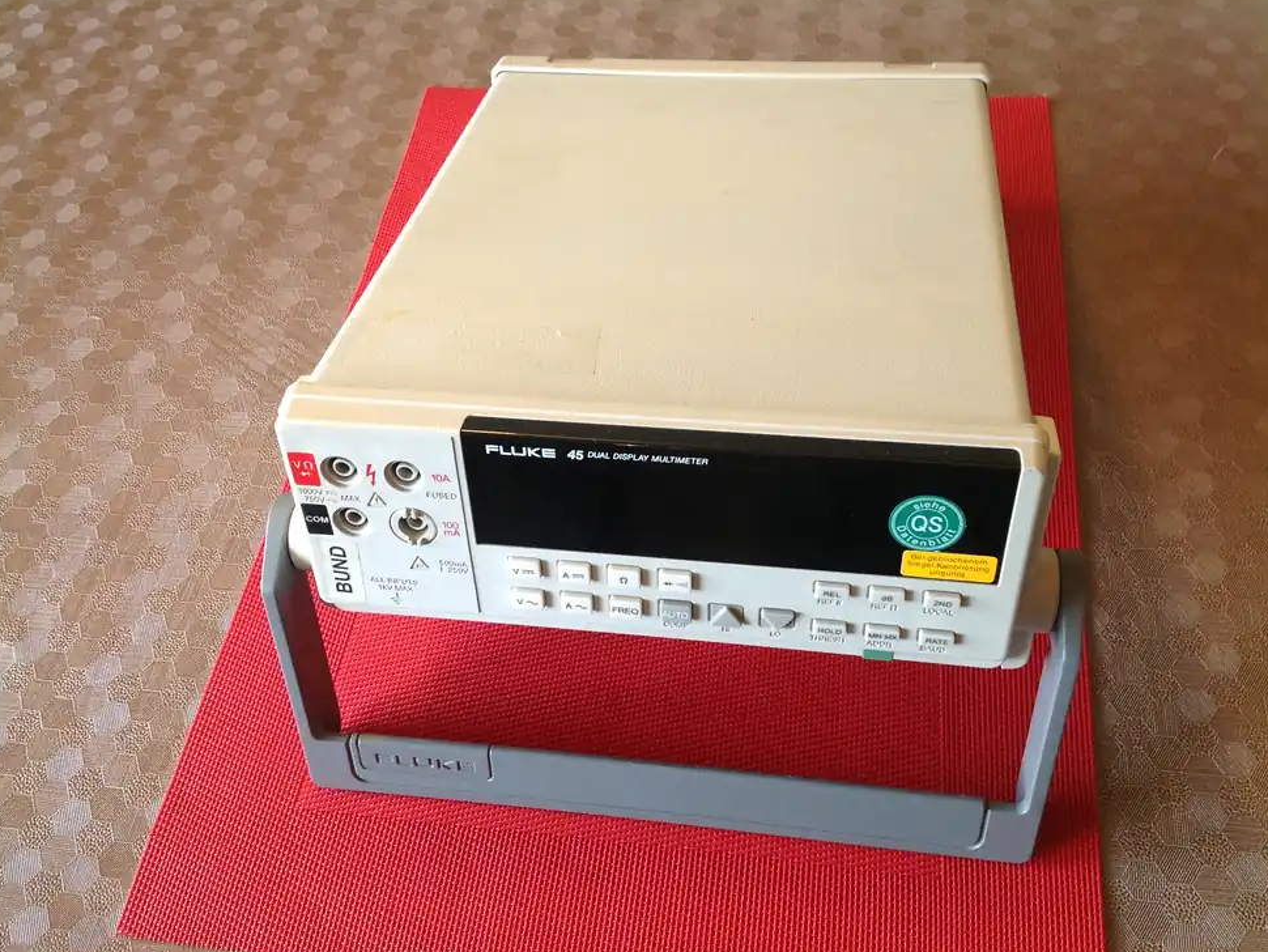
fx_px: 1319
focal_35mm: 36
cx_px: 629
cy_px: 481
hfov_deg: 51.3
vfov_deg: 39.7
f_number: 2.4
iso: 80
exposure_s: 1/60
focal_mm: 4.28
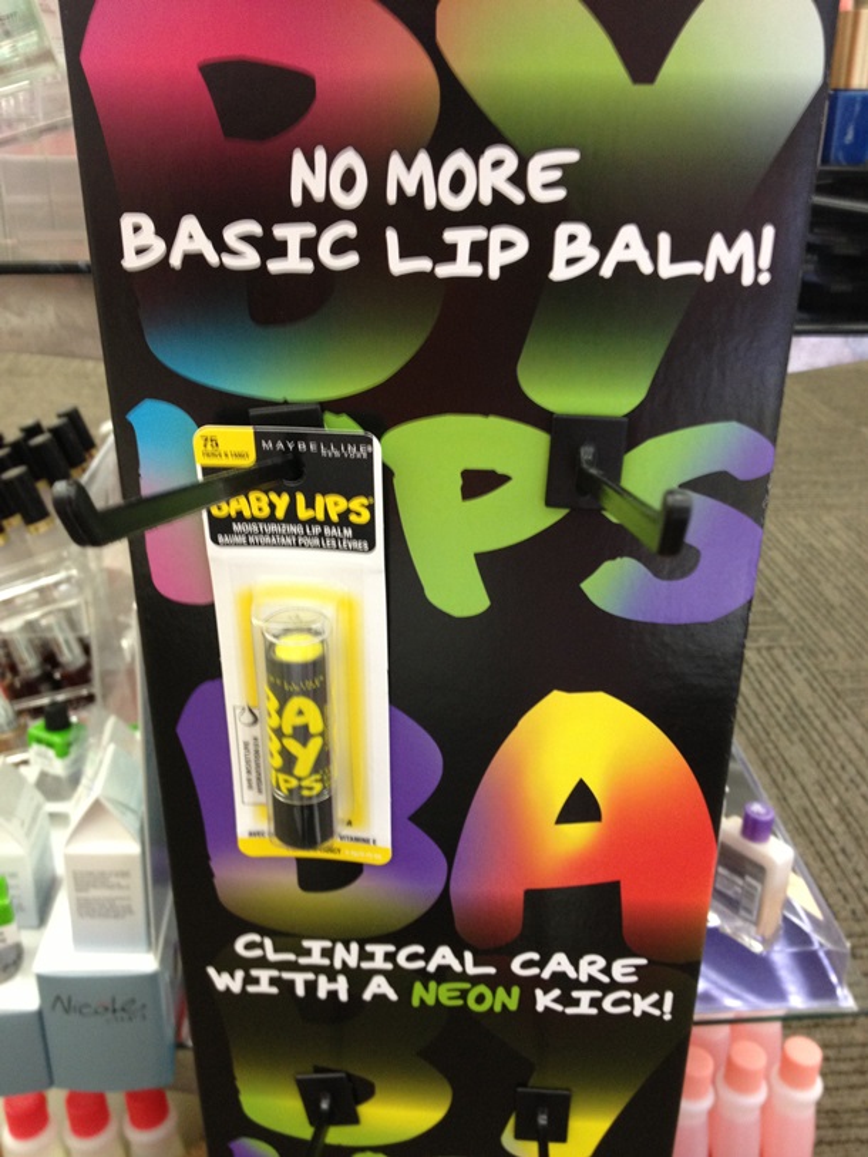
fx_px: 1170
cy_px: 578
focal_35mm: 35
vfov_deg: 52.6
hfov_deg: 40.7
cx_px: 434
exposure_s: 1/20
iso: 125
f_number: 2.4
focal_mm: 4.28
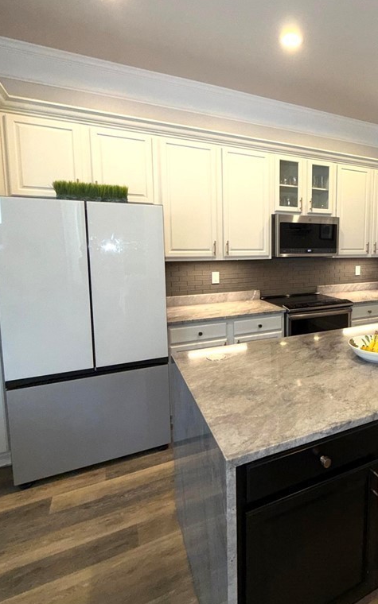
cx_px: 289
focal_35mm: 20
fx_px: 330
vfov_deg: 84.9
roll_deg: -0.4
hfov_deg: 56.4
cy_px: 277
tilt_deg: -6.2
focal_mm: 2.22
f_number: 2.2
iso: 80
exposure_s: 1/60
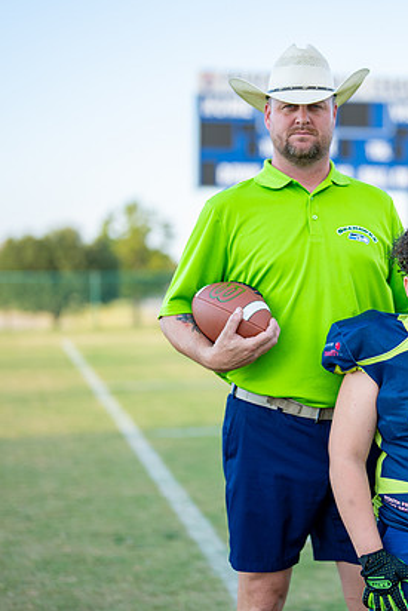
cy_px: 276
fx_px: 1461
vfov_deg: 23.6
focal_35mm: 86
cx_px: 374
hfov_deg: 15.7
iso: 100
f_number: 1.2
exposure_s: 1/1600
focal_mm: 50
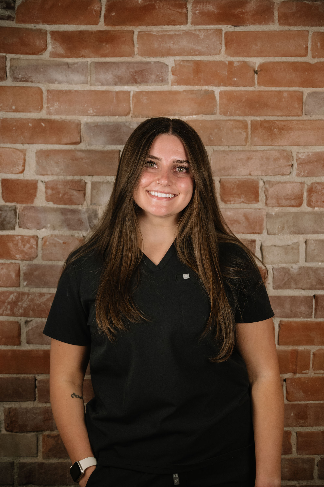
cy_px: 244
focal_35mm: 55
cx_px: 162
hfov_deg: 24.6
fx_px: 743
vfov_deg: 36.3
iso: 2000
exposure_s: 1/500
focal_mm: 55
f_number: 2.8
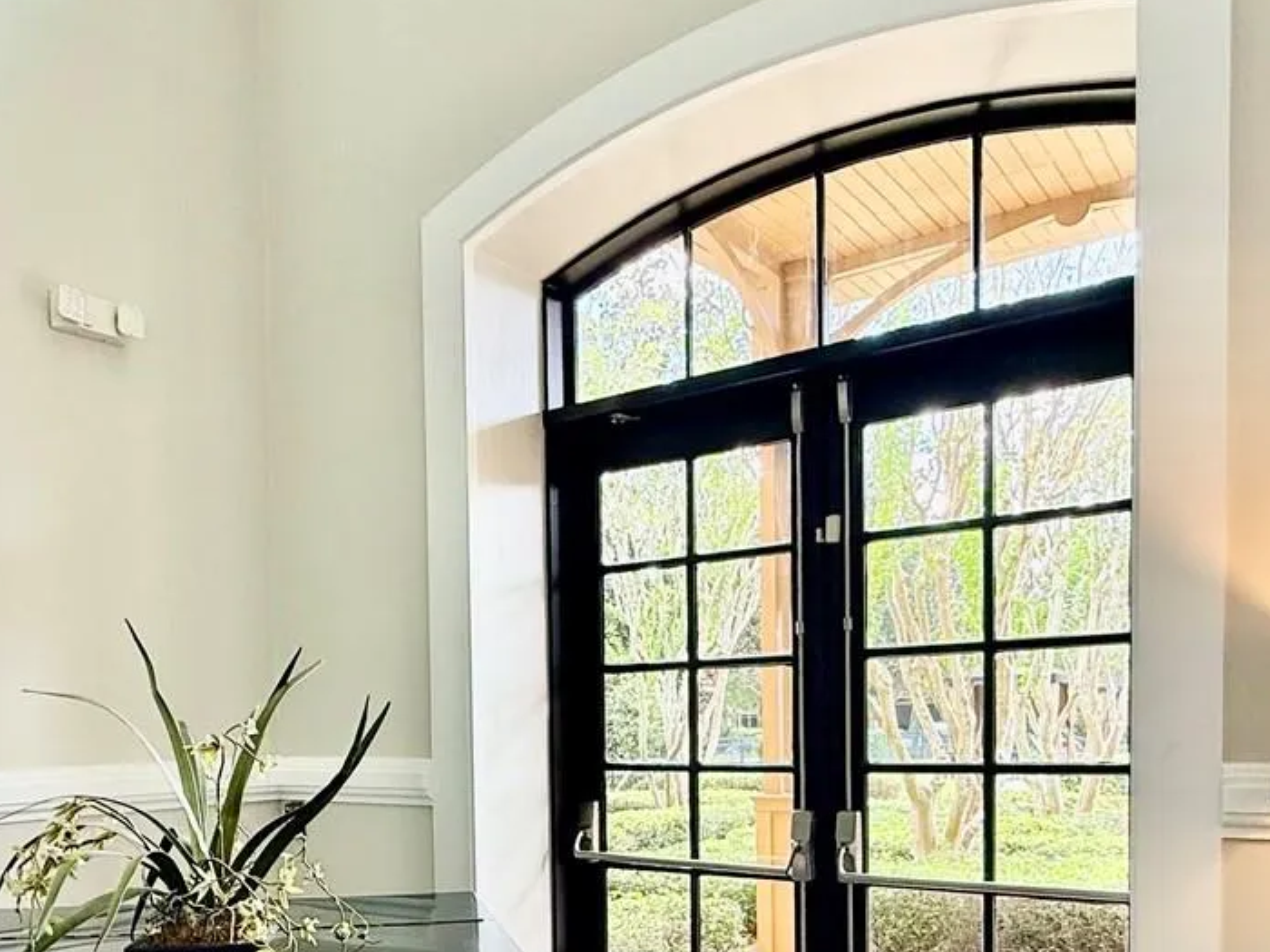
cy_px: 778
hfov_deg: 55.9
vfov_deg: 42.0
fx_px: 1174
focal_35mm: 32
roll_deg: +1.3
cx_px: 452
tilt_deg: -1.1
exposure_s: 1/99
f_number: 2.2
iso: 80
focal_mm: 2.22
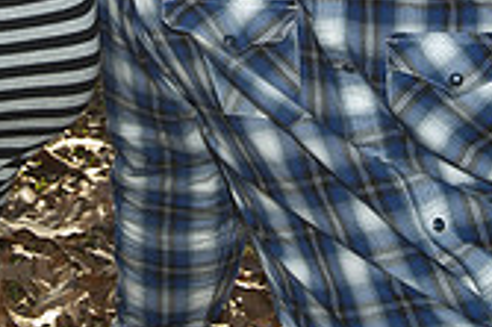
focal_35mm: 146
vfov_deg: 9.2
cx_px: 301
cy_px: -150
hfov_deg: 14.1
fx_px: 1993
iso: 100
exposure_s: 1/160
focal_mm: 42
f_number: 6.3
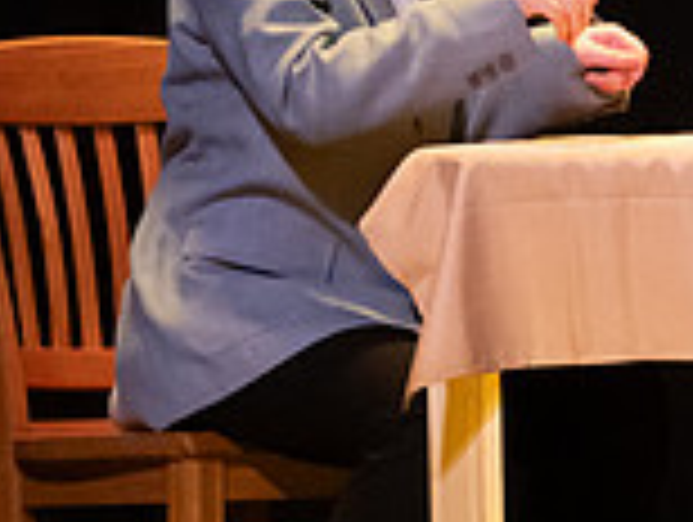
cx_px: 1331
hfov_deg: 1.8
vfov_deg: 1.3
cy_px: -1
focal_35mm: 1112
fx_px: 22297
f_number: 2.8
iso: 3200
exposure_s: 1/320
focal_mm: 200
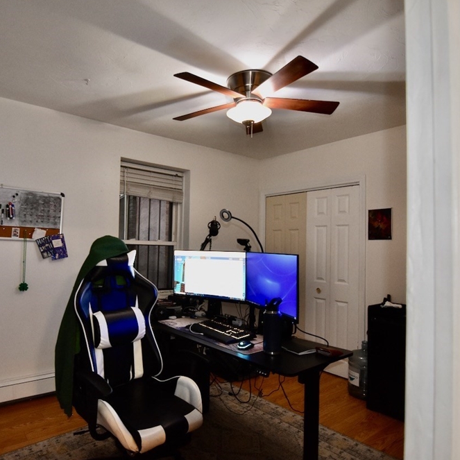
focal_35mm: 22
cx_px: 185
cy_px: 230
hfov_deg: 69.8
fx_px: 326
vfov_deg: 70.5
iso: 1100
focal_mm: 11
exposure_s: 1/60
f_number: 2.8
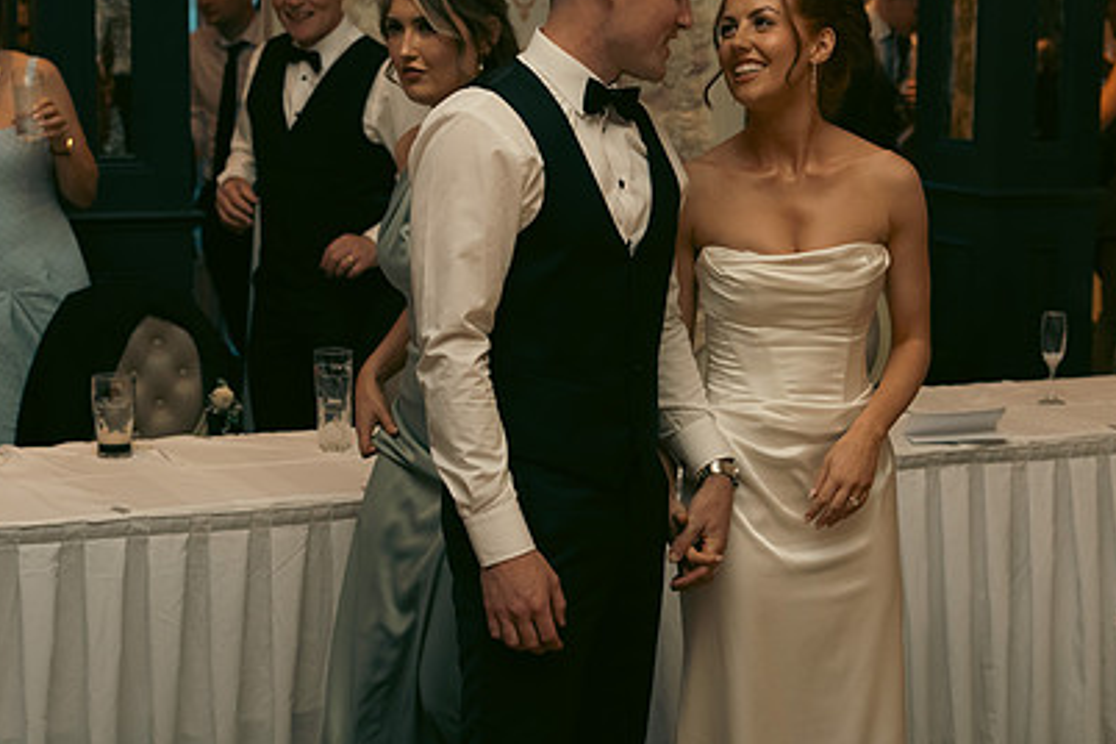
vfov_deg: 18.2
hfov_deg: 26.9
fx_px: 2325
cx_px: 719
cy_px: 337
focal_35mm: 75
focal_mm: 52
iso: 2500
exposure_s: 1/200
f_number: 3.5
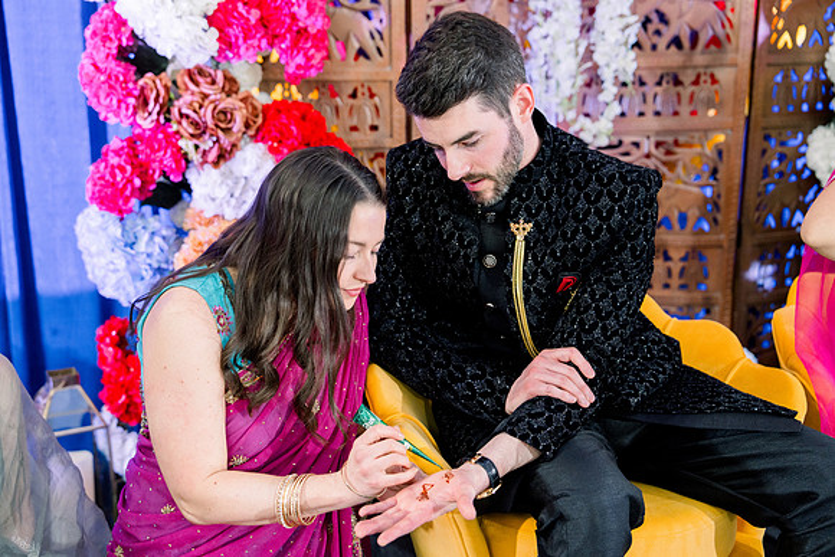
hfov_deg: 41.9
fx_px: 1090
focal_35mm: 47
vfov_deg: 28.7
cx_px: 418
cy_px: 278
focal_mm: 47
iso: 1250
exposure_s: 1/125
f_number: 2.8
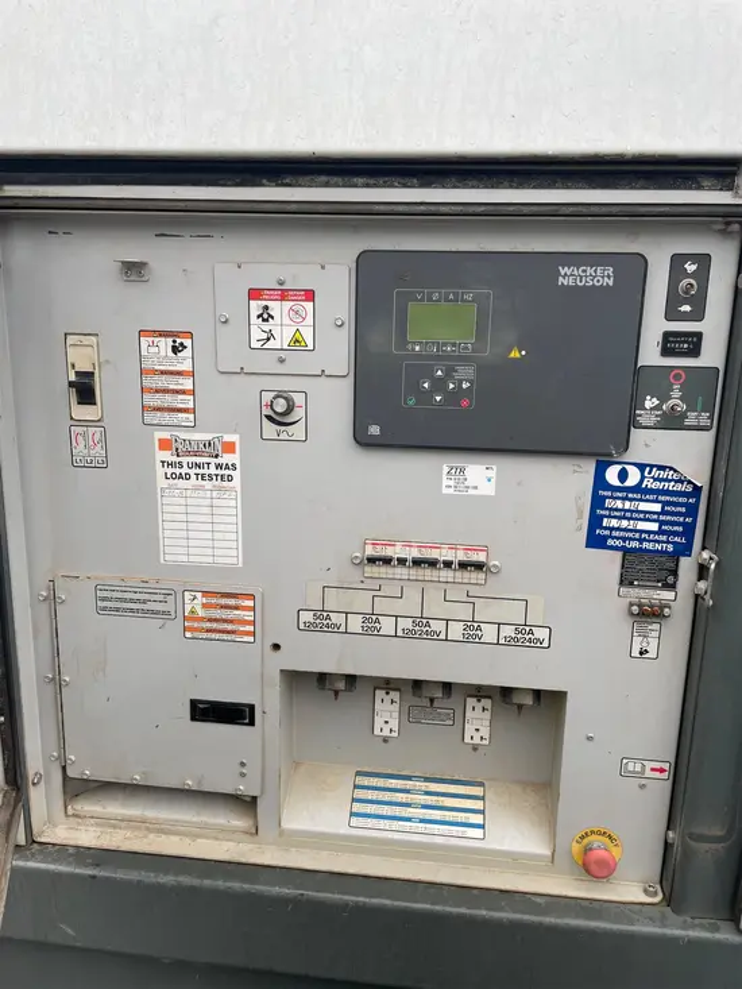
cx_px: 371
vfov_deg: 67.3
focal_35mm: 26
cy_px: 494
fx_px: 743
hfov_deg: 53.1
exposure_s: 1/193
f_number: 1.6
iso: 40
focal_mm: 4.2
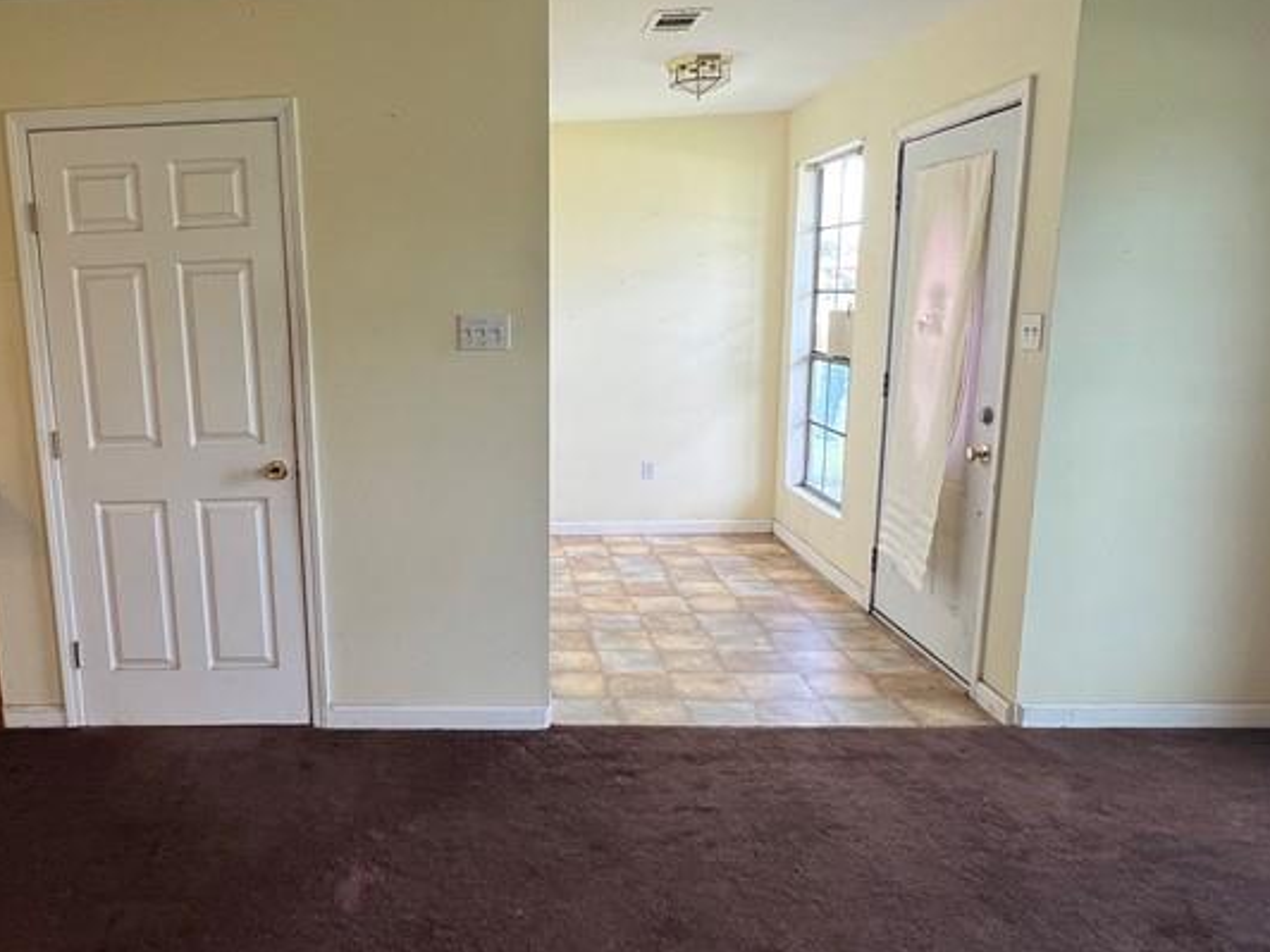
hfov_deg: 67.3
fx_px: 917
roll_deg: +1.8
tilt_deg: -10.4
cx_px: 411
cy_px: 480
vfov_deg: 54.9
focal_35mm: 25
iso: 100
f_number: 1.8
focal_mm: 1.57
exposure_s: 1/120
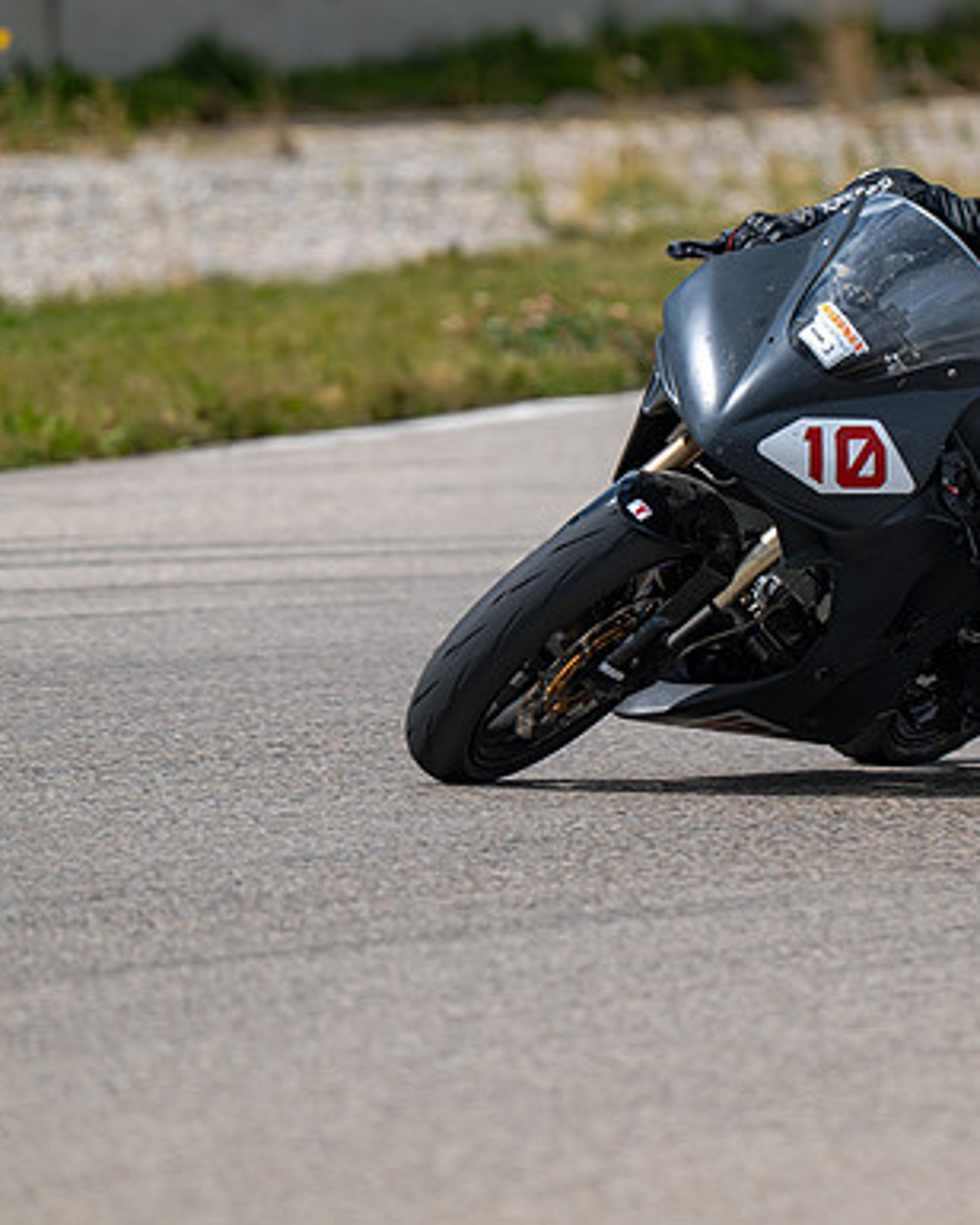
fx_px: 30781
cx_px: 697
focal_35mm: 849
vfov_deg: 2.3
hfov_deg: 1.8
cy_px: 612
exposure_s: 1/1250
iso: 160
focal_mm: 600
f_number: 6.3
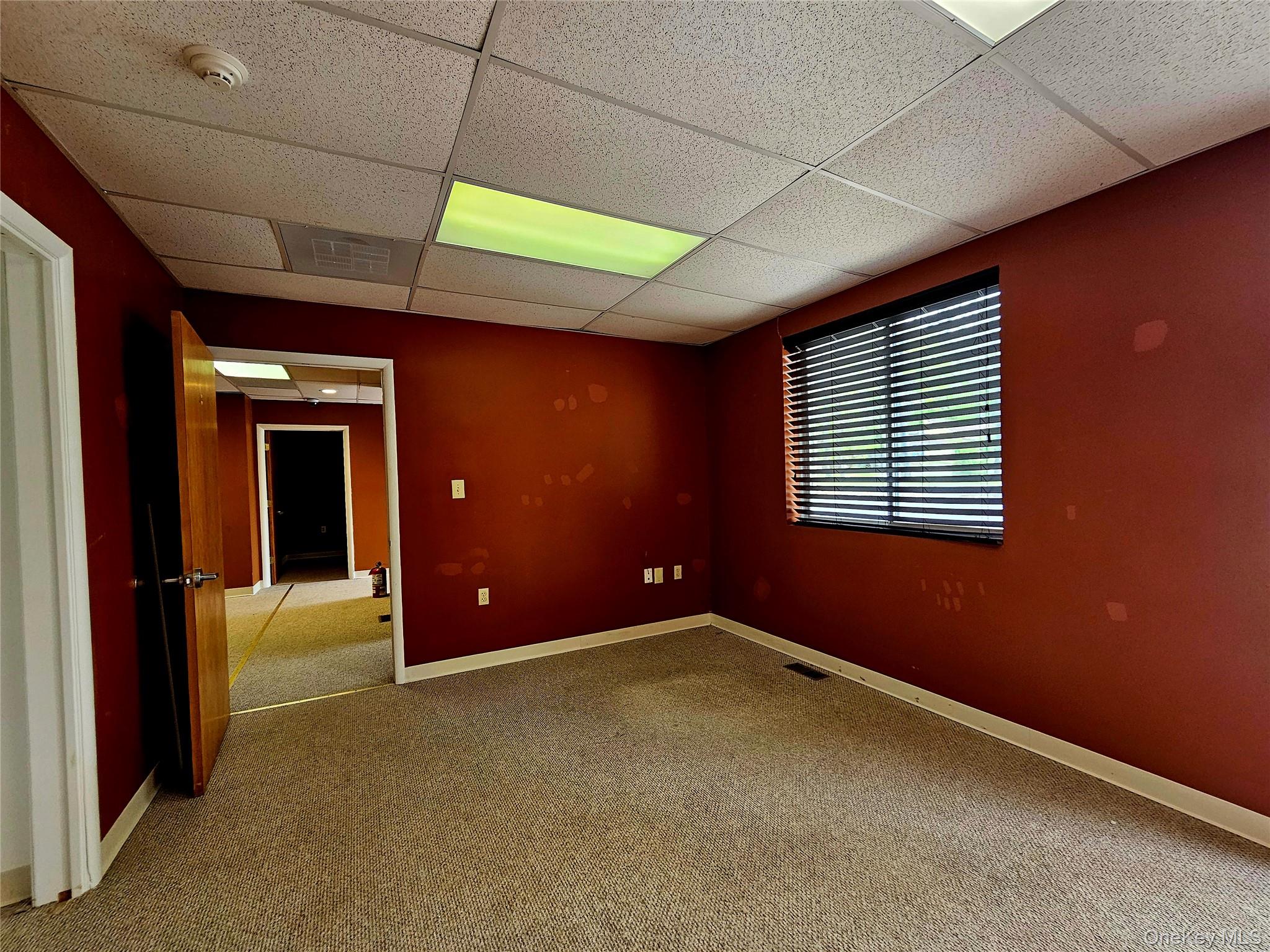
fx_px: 477
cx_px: 635
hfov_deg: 106.2
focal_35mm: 13
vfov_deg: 89.9
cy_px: 476
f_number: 2.2
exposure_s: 1/60.2
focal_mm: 2.2
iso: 125
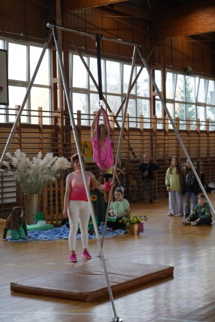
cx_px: 108
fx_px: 600
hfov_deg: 20.3
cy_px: 161
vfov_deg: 30.1
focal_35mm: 67
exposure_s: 1/80
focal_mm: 67
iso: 250
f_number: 4
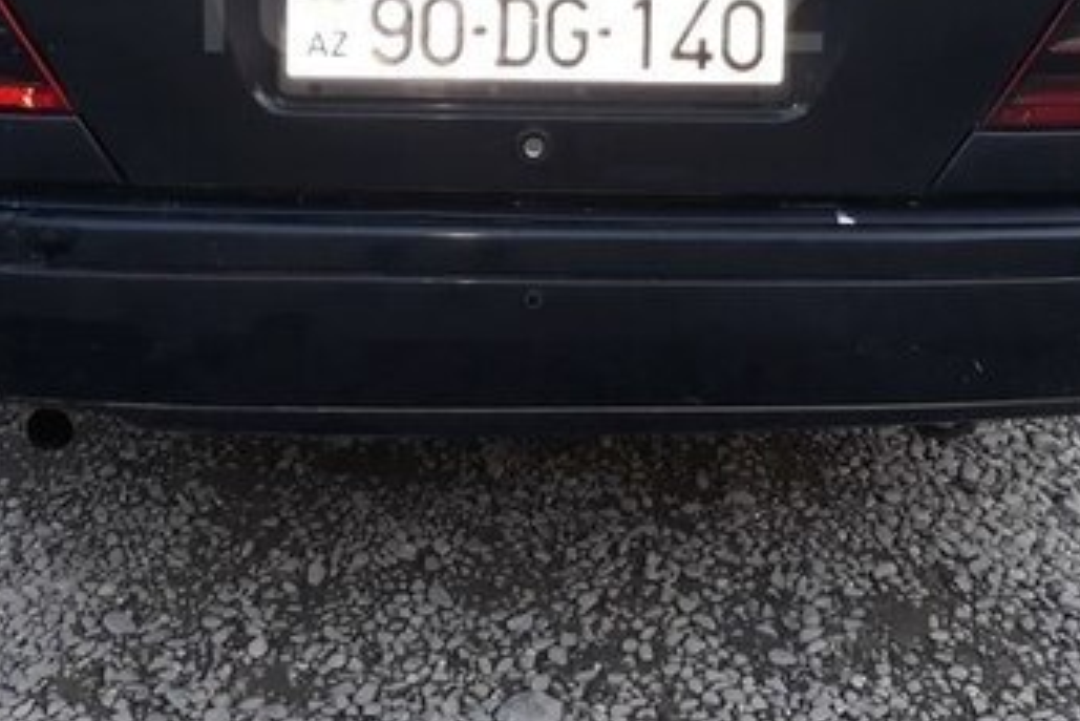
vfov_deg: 24.0
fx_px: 1621
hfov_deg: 36.8
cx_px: 501
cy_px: 5
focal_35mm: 54
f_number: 1.7
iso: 100
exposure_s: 1/50
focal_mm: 3.71
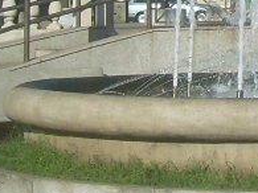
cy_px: -159
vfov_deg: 7.2
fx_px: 1490
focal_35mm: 200
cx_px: 363
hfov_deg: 9.7
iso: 50
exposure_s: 1/594
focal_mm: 6.3
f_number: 4.6
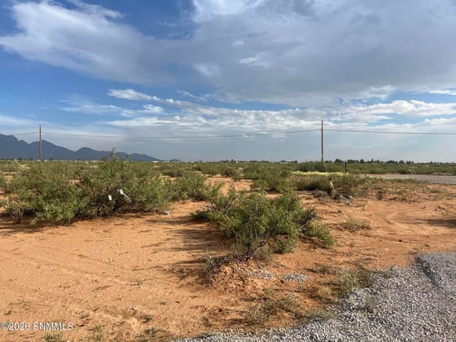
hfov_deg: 67.3
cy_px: 171
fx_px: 343
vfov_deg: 53.1
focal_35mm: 26
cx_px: 228
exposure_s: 1/5076
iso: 50
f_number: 1.5
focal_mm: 5.7
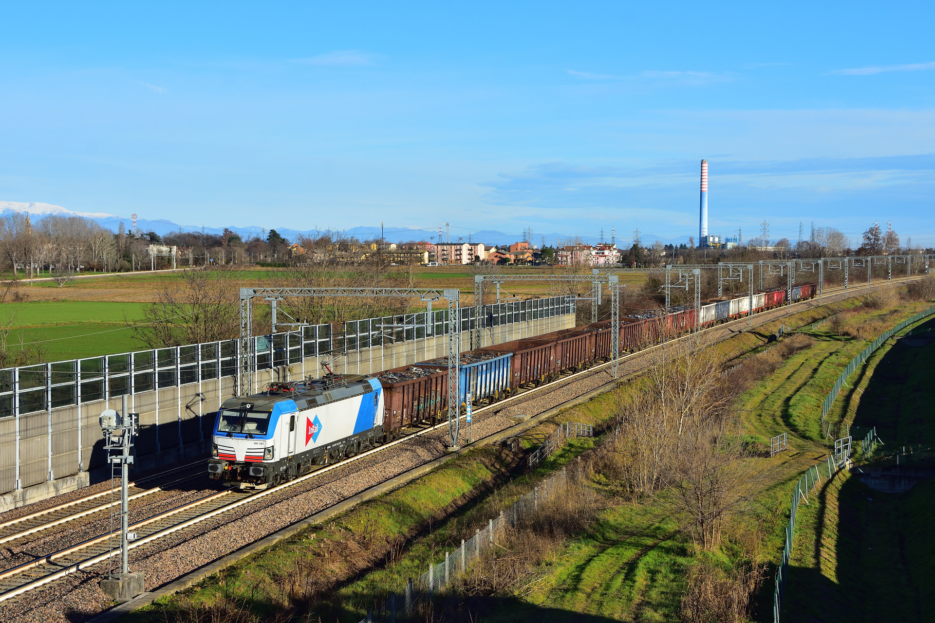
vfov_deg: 19.7
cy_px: 312
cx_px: 468
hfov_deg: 29.2
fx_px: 1792
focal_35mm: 69
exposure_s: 1/800
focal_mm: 46
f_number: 7.1
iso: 250
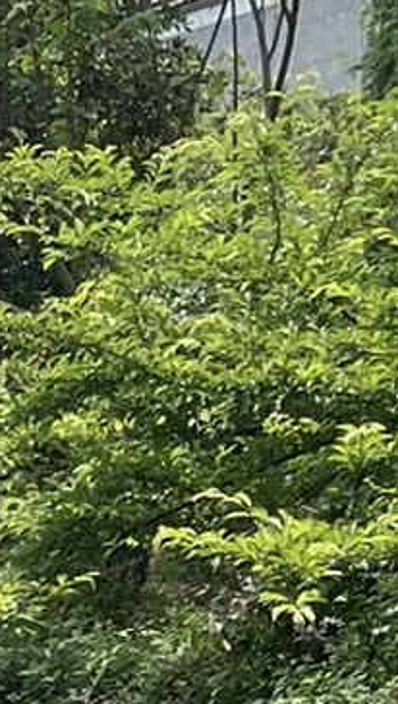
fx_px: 2901
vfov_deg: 13.0
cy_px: 1090
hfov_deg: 6.6
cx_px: -1047
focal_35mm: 155
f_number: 1.6
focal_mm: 4.2
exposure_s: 1/2398
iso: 32
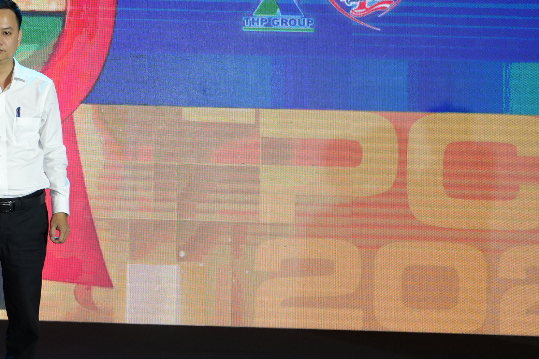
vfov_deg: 19.3
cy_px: 98
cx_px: -212
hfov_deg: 24.2
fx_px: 1048
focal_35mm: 70
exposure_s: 1/160
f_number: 2.8
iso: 320
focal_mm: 24
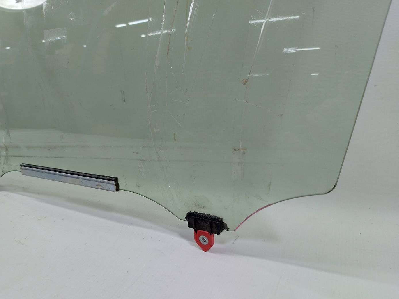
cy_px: 150
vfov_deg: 56.8
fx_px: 277
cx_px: 200
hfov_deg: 71.6
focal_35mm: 24
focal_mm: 5.23
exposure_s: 1/50
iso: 64
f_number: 1.8
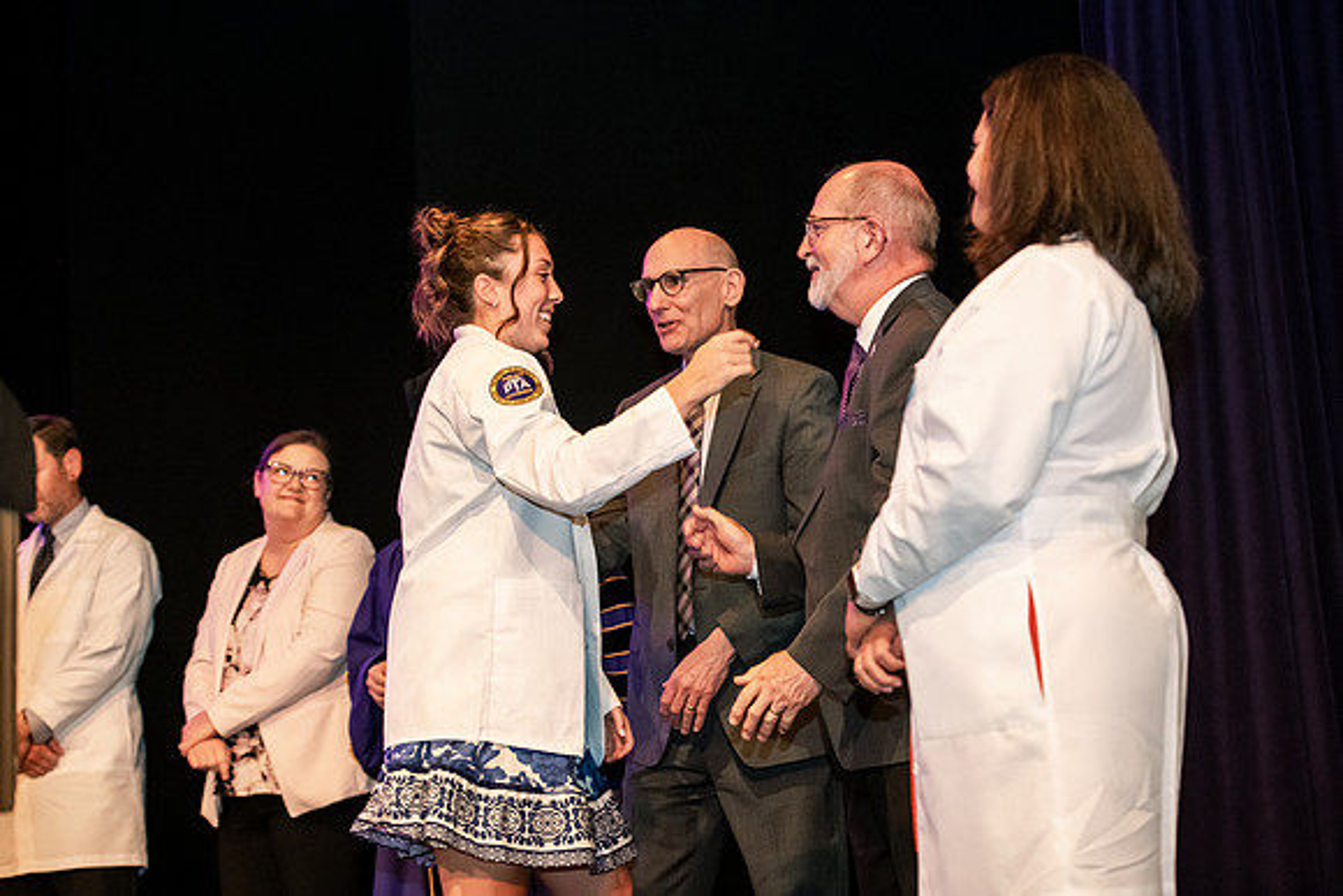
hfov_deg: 27.0
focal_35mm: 75
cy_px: 448
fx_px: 2798
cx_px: 672
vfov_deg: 18.2
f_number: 3.5
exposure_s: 1/200
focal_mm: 75
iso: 3200
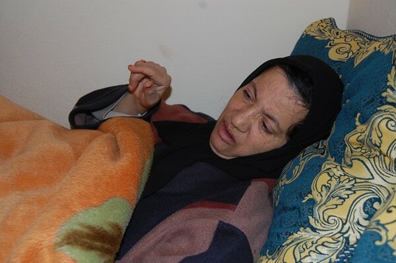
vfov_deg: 31.8
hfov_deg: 46.4
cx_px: 198
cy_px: 132
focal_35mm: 42
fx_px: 462
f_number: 4.2
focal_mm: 28
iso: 400
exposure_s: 1/60
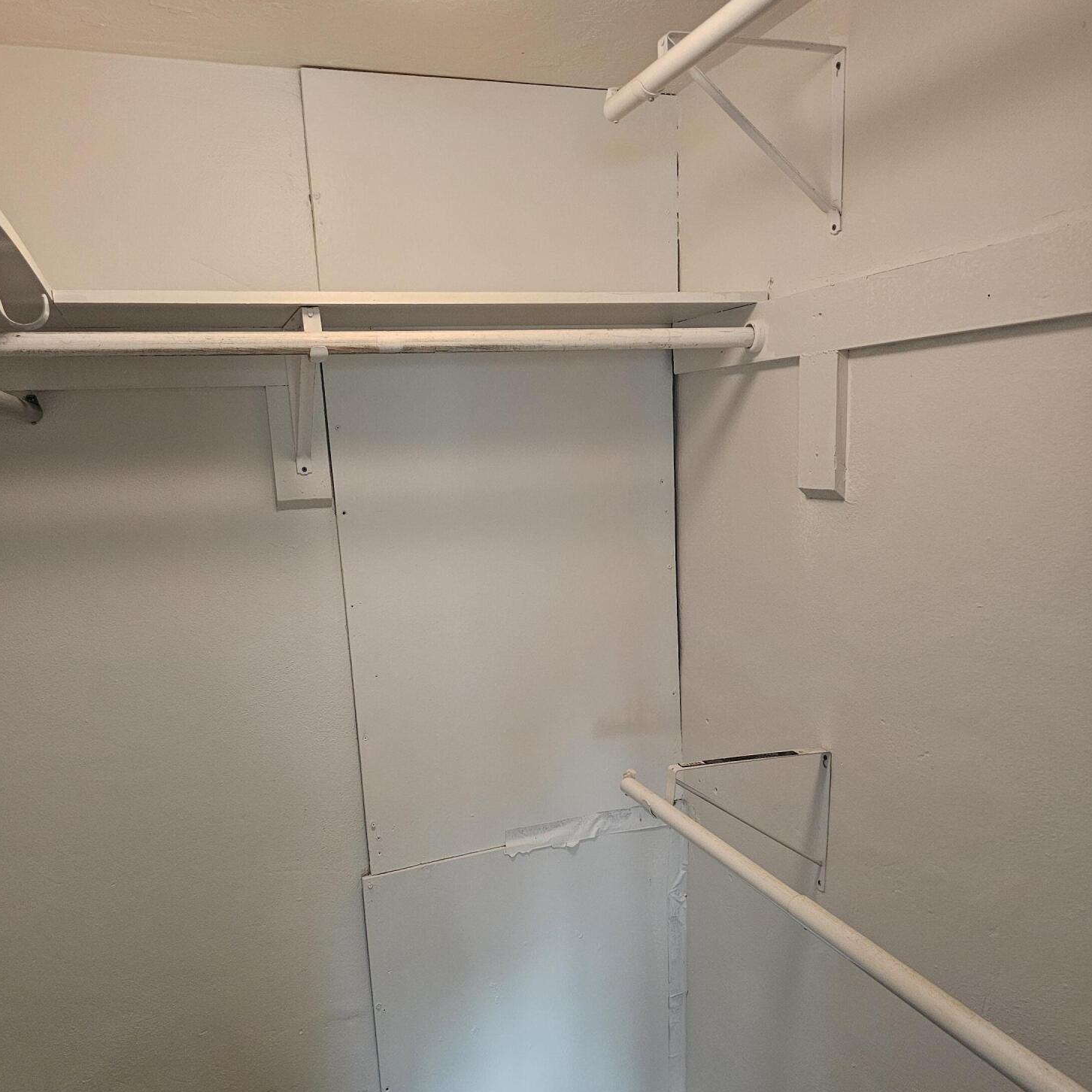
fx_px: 999
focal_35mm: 28
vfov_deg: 56.8
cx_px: 548
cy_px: 666
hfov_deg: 57.3
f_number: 1.7
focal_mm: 6.3
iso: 640
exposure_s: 1/120
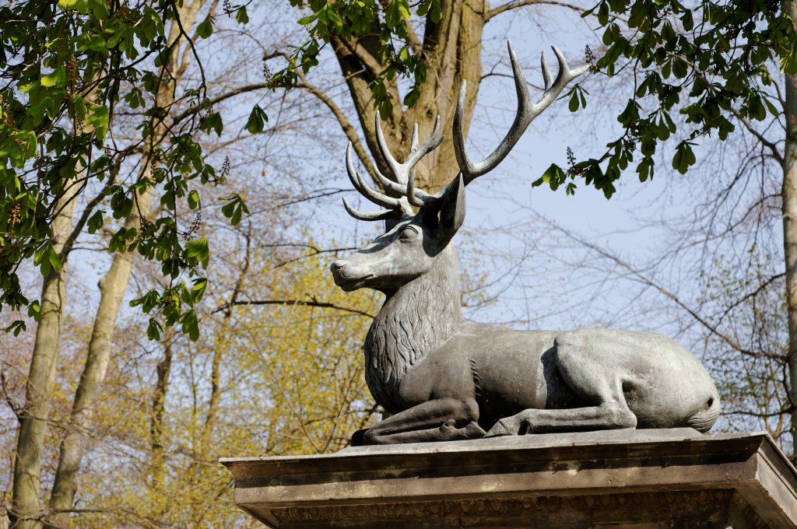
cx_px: 398
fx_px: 2653
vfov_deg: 11.4
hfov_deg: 17.1
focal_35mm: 120
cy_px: 264
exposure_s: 1/500
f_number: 5.3
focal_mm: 80
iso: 200
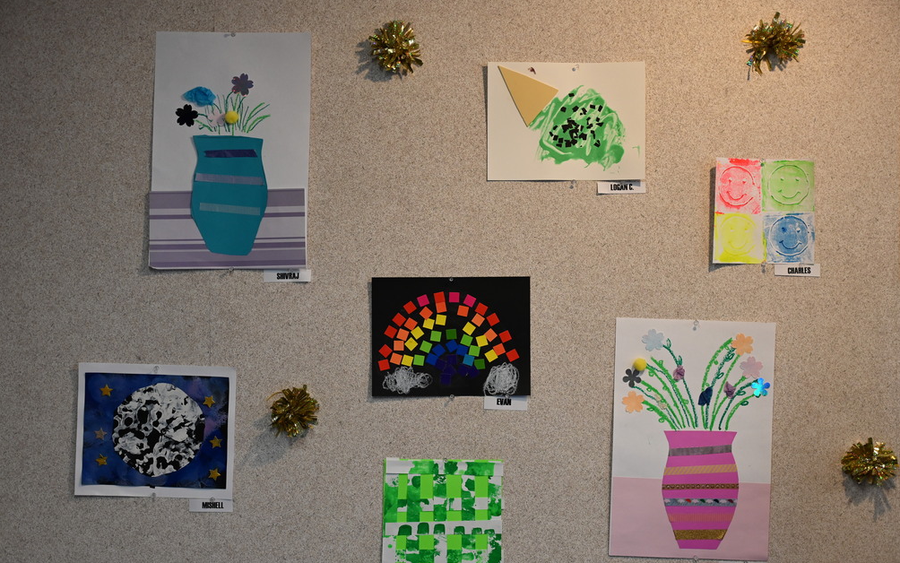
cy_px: 304
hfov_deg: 37.5
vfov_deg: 24.0
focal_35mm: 54
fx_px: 1325
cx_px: 458
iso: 1400
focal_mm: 52
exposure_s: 1/125
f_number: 4
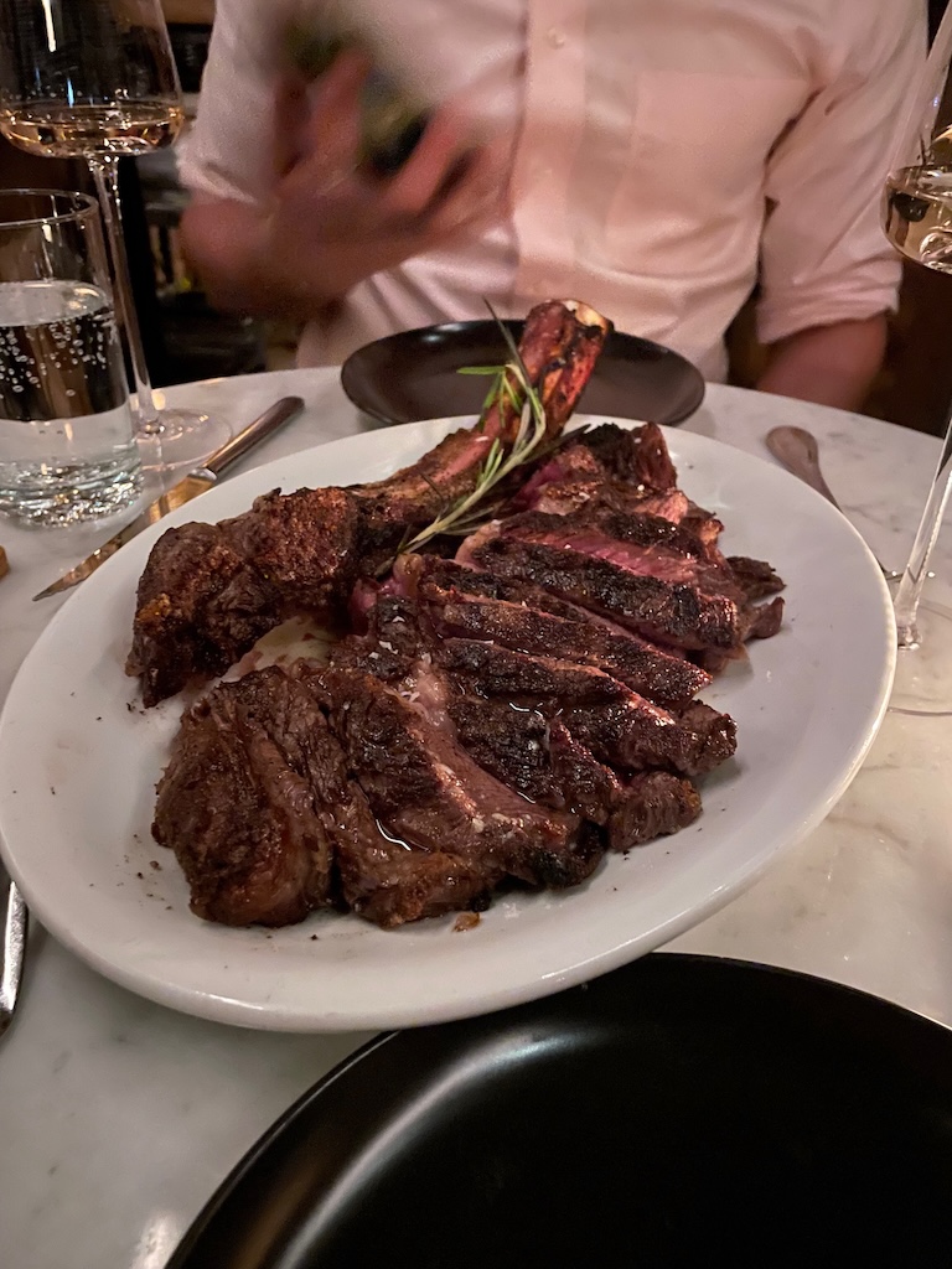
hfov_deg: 53.1
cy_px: 634
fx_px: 953
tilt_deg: -34.3
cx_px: 476
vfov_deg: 67.3
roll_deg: -1.4
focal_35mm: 26
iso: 800
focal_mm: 4.2
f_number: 1.6
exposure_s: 1/7
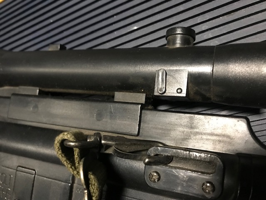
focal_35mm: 28
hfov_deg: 63.4
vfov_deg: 49.7
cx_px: 133
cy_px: 100
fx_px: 215
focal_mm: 3.99
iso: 80
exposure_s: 1/6
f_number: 1.8
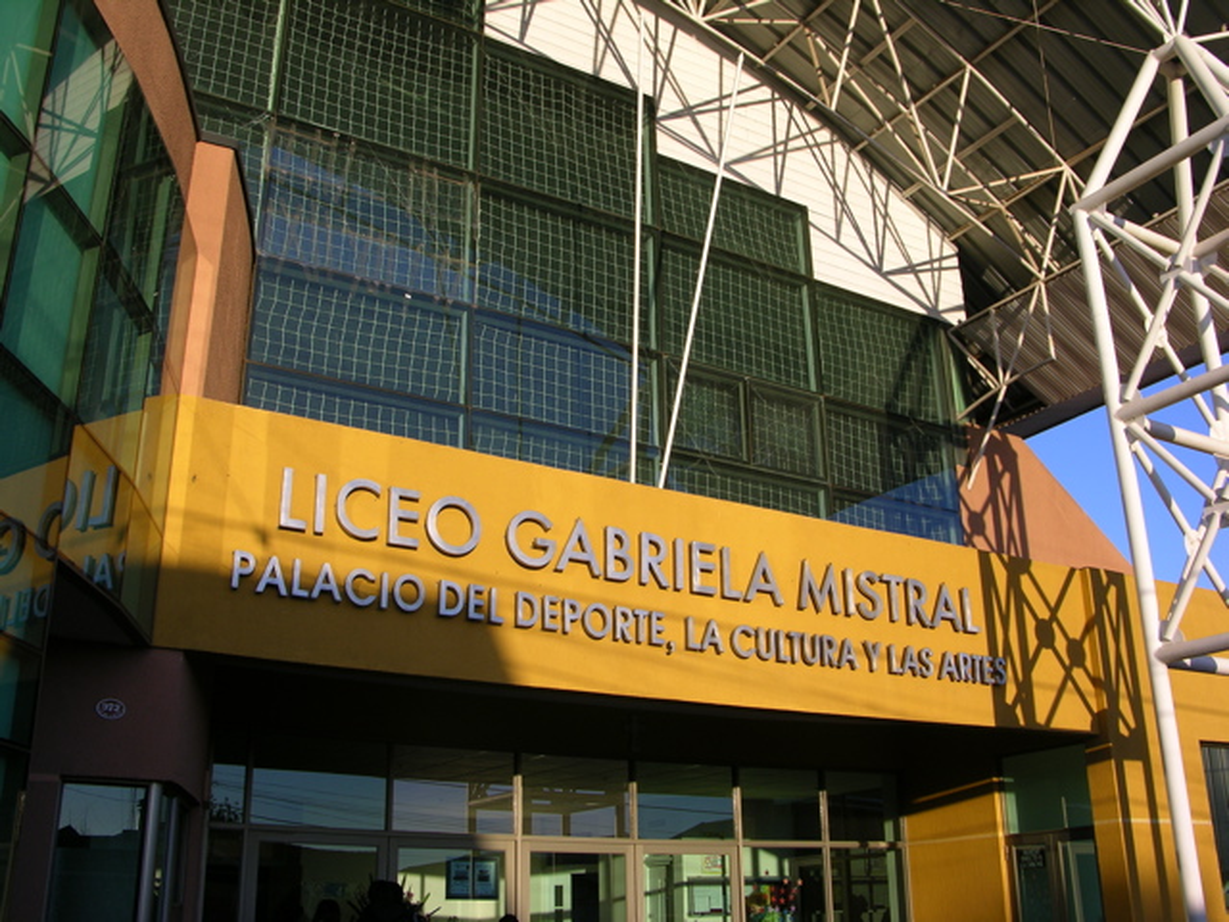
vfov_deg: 40.7
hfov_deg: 52.6
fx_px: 1243
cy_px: 461
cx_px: 614
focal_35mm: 35
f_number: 5
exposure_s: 1/132
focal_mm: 8.9
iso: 50
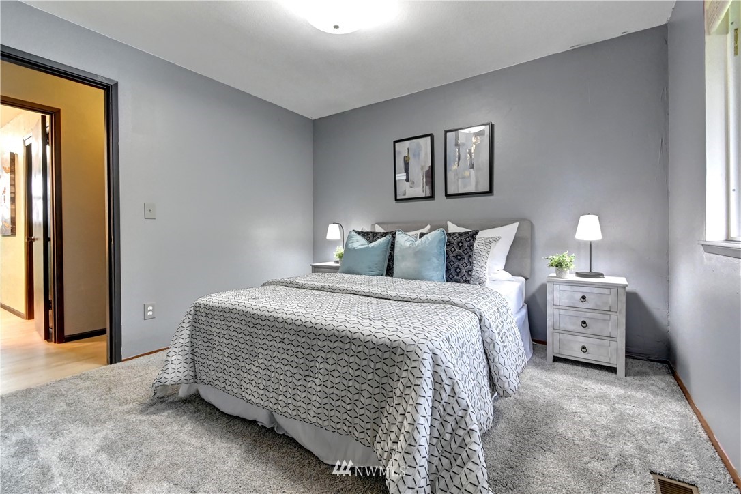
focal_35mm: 15
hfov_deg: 100.4
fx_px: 309
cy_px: 247
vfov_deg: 77.3
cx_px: 370
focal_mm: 10
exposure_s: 1/6
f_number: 11
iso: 2500
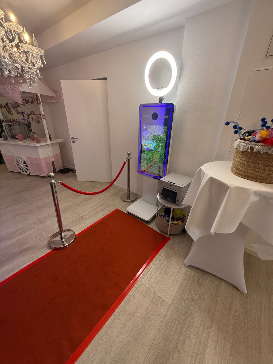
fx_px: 147
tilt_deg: -26.0
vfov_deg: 102.1
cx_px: 136
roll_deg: -2.4
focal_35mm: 14
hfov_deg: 85.7
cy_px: 182
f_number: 2.2
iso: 250
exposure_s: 1/99
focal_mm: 2.22
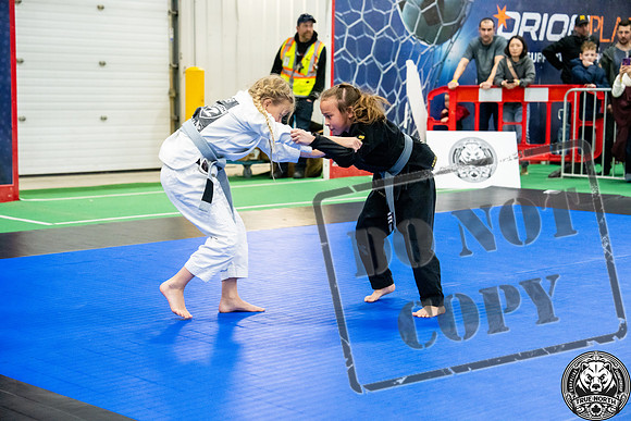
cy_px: 210
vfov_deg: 19.5
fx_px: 1227
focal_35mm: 70
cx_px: 316
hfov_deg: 28.8
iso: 6400
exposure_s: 1/400
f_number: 4
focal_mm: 70
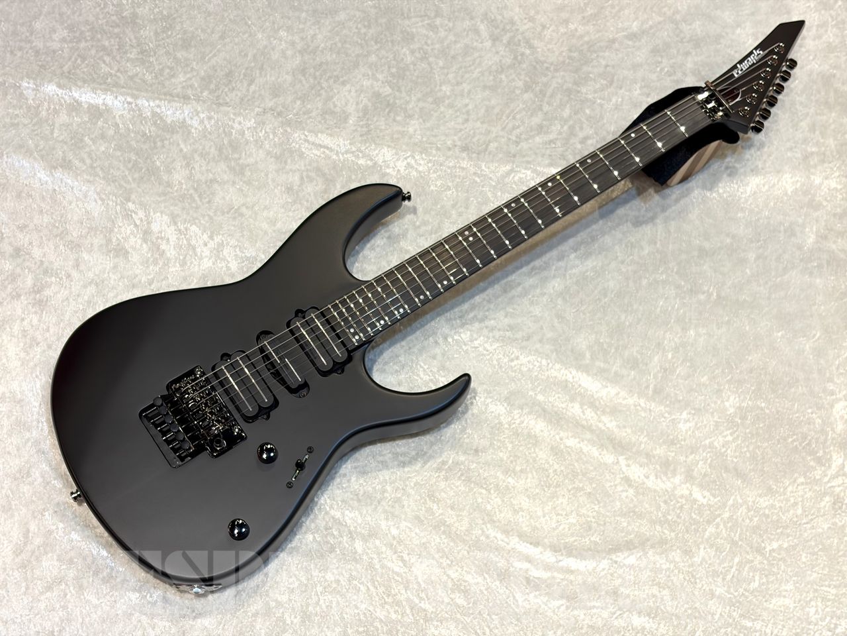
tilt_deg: -63.9
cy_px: 318
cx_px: 424
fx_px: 1272
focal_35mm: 52
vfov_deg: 28.0
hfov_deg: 36.8
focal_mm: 5.96
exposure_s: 1/60
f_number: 1.6
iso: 64
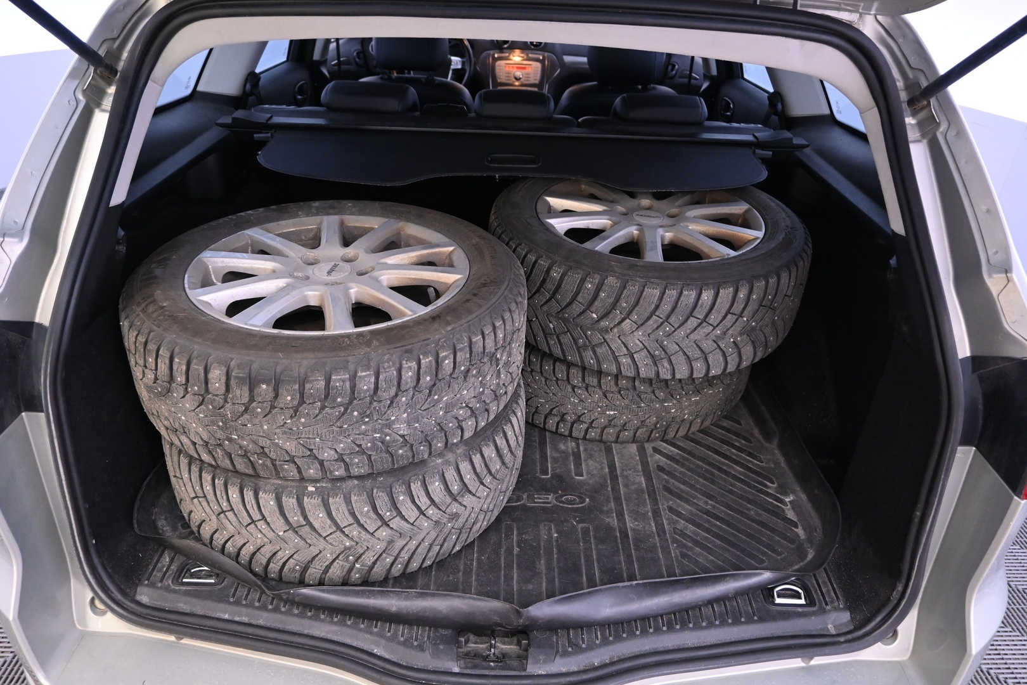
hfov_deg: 68.9
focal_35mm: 26
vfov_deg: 49.1
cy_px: 342
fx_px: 749
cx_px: 514
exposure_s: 1/30
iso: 1800
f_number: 3.5
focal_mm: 17.5
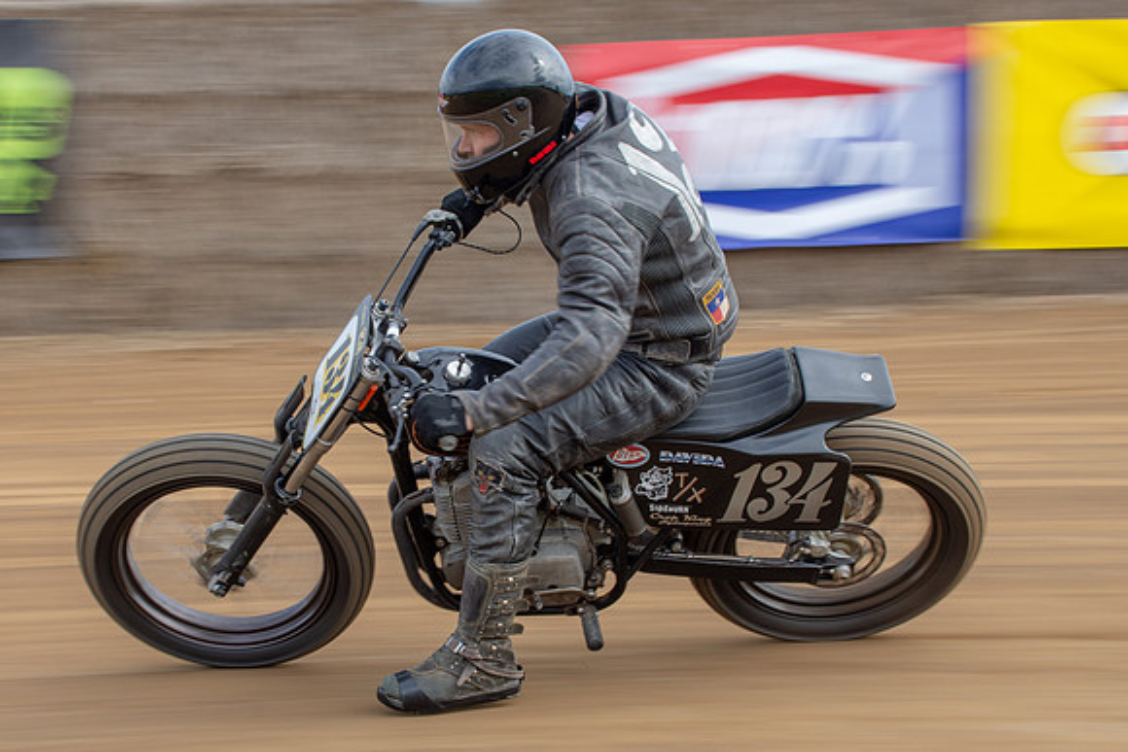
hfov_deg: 18.8
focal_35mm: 109
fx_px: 3407
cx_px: 444
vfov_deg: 12.6
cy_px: 427
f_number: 11
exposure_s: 1/100
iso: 160
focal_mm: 56
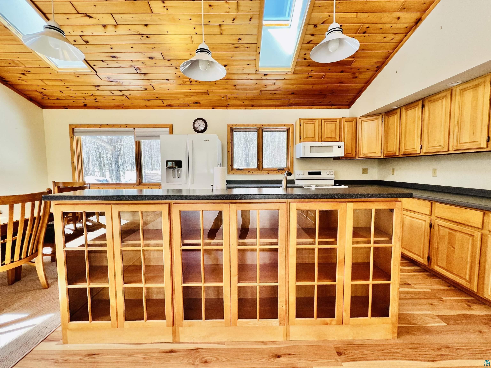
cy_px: 184
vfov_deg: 89.9
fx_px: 184
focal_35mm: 13
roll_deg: +0.1
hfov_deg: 106.2
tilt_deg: -4.5
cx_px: 246
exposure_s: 1/99
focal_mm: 1.57
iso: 64
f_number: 1.8
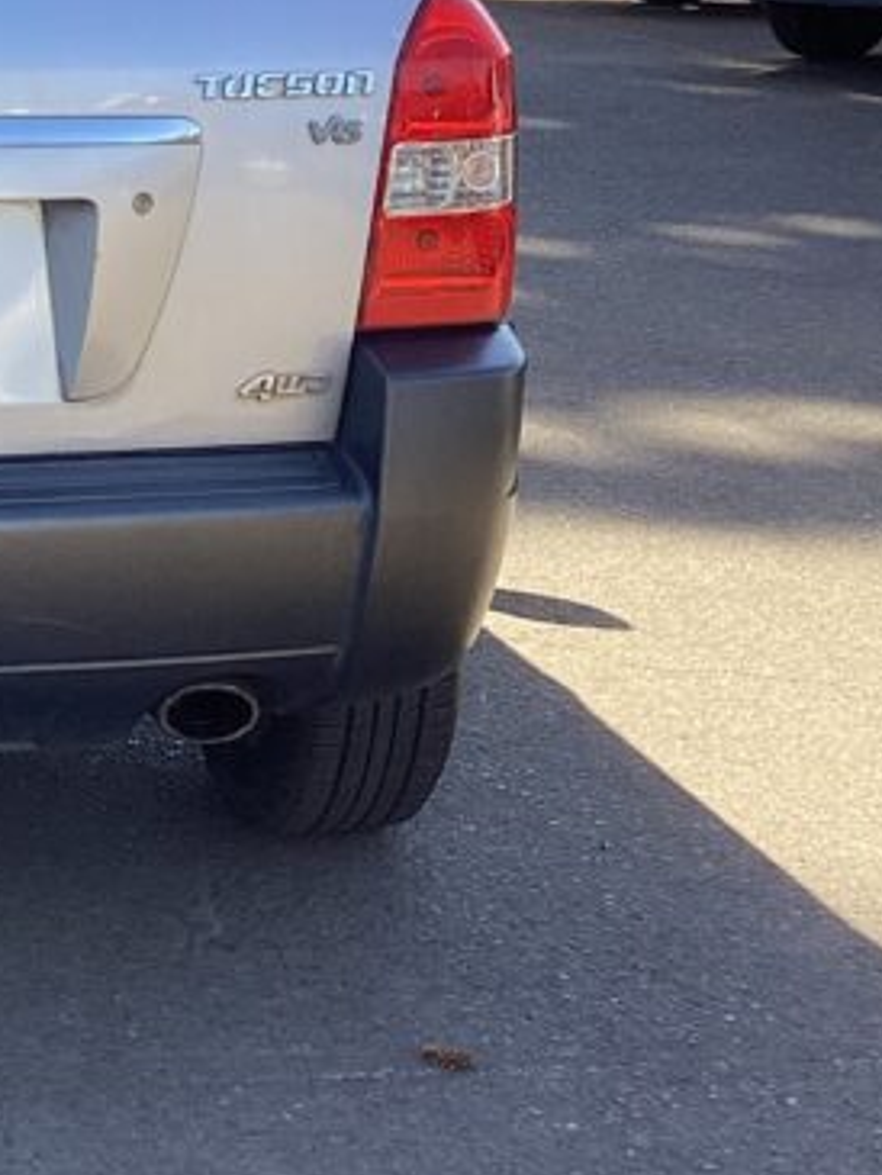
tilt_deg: -11.5
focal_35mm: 87
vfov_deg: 22.4
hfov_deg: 16.1
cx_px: -280
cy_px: 351
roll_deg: +0.9
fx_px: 2954
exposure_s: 1/233
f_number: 2.4
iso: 25
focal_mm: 3.3
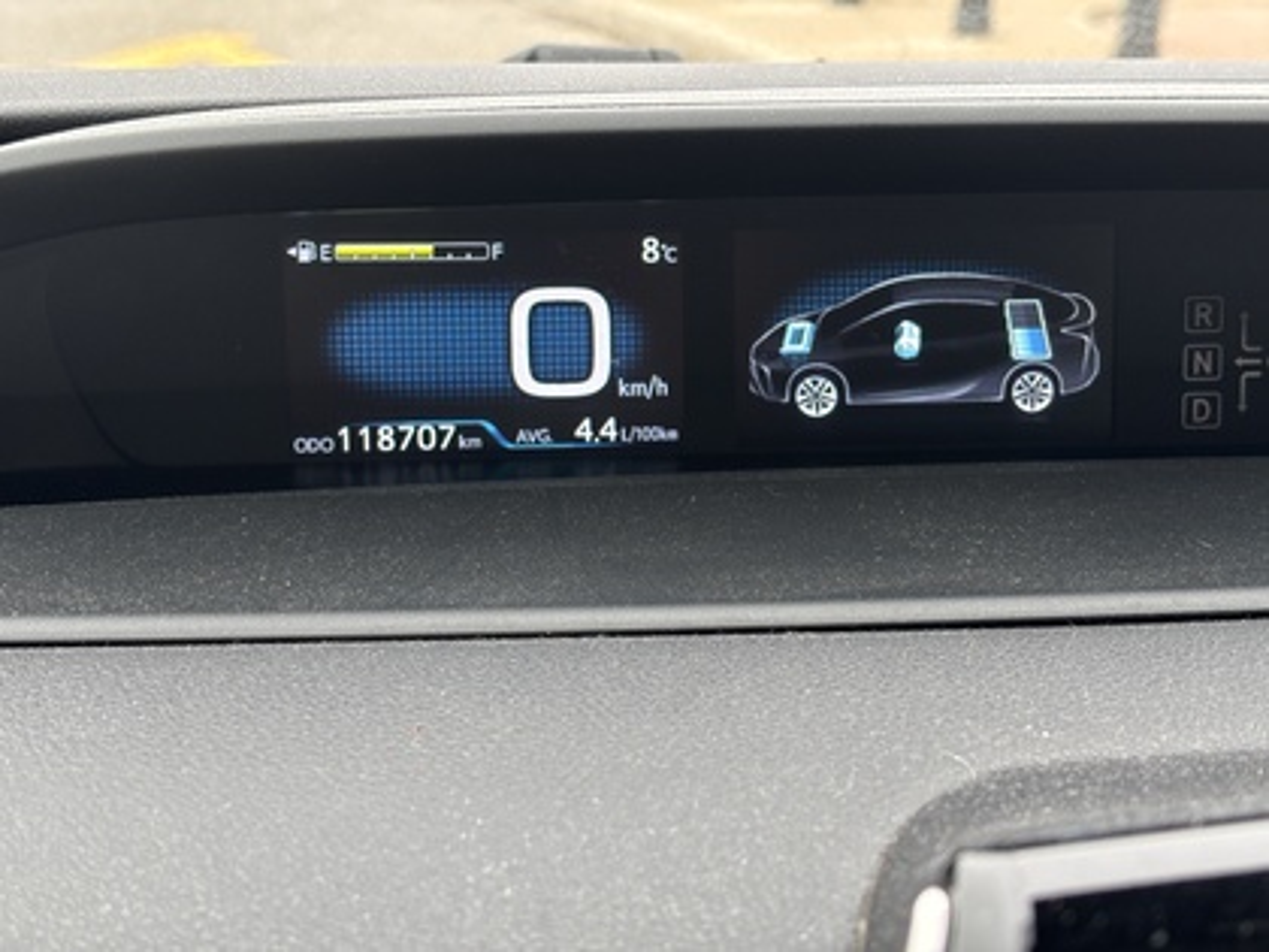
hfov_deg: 36.8
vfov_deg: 28.0
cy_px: 476
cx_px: 634
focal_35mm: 52
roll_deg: -3.3
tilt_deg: -19.6
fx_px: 1906
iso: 50
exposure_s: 1/66
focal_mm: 5.96
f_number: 1.6
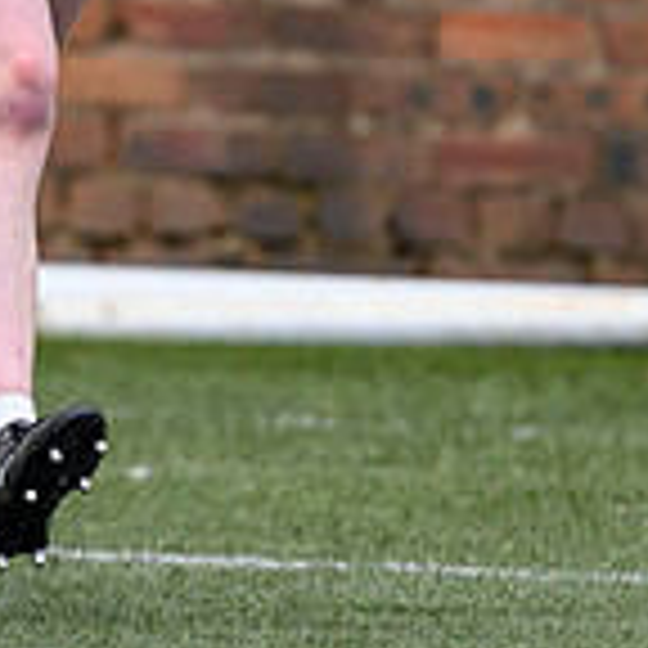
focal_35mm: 2171
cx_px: -537
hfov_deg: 0.8
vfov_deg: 0.8
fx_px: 45979
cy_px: -295
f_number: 3.5
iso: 640
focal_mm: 400
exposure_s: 1/2000
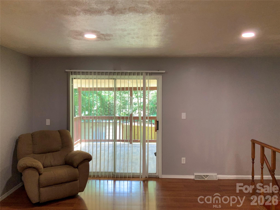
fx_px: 235
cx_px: 140
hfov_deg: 61.7
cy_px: 105
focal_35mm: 29
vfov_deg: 48.2
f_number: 1.8
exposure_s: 1/60
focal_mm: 3
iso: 64
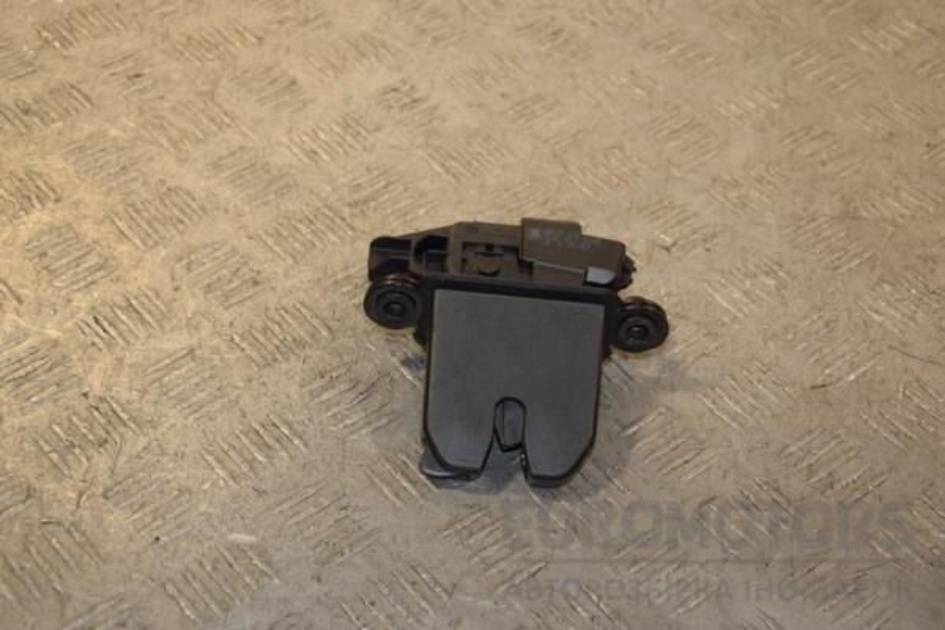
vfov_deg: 18.2
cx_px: 472
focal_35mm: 75
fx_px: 1969
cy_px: 315
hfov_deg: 27.0
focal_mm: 50
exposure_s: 1/200
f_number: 6.3
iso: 800
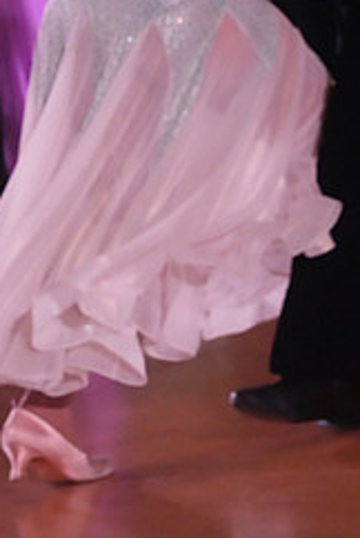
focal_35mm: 206
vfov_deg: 9.9
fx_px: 3081
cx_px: 241
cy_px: -80
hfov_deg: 6.7
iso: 10000
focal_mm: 86
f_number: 9
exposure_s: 1/400
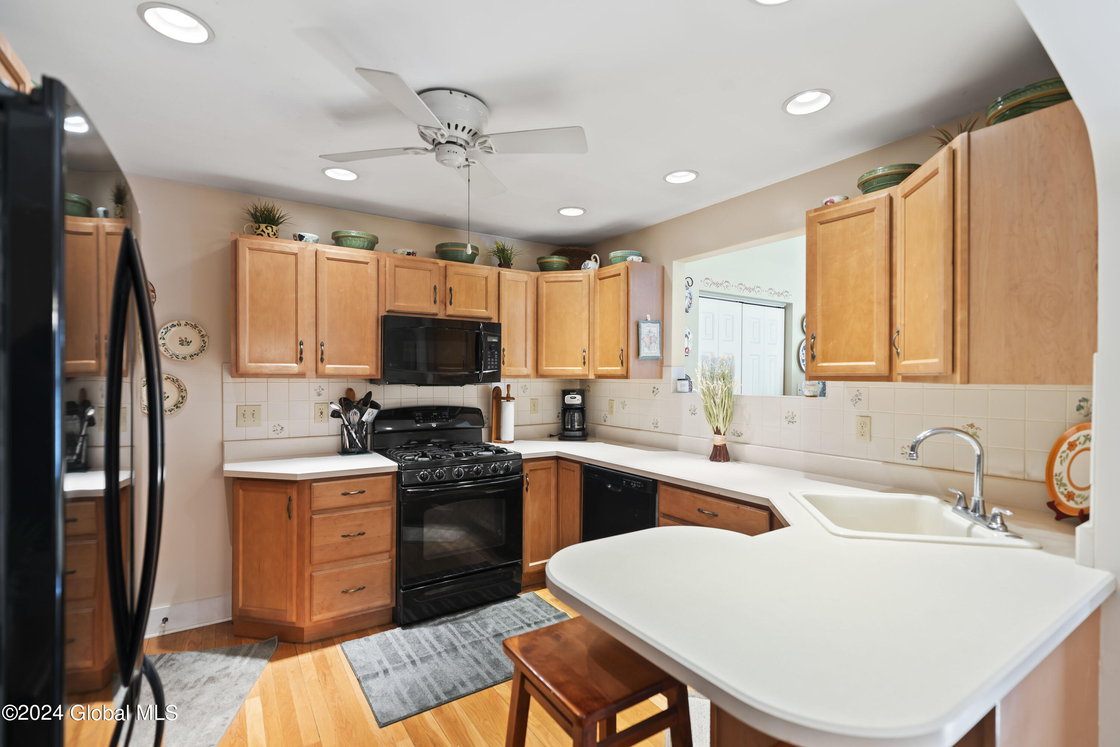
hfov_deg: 96.7
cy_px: 374
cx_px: 560
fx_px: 498
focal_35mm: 16
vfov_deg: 73.7
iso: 100
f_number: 2.8
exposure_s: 1/4
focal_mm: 16
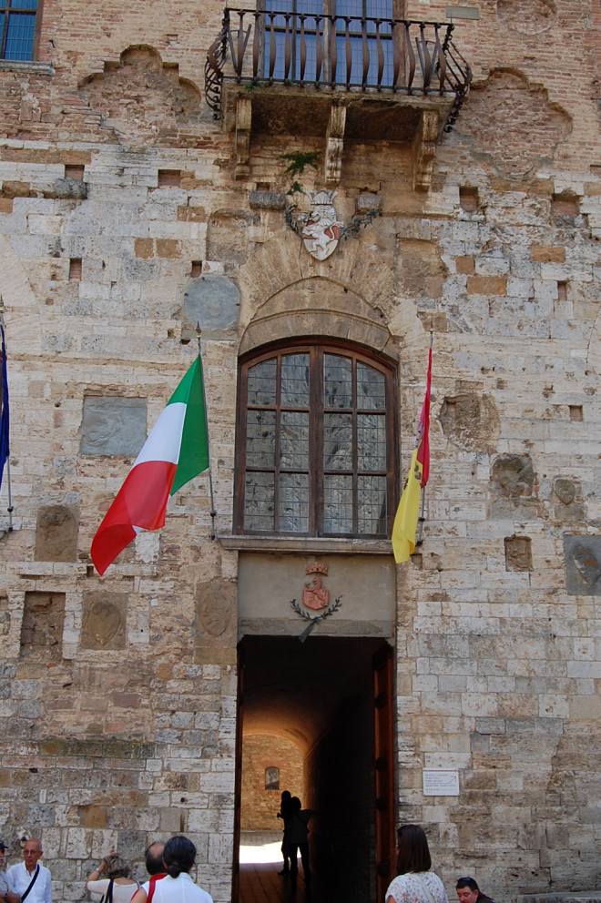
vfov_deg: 41.1
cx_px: 300
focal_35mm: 48
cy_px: 452
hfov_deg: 28.0
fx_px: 1204
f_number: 9
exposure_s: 1/160
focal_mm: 32
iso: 400
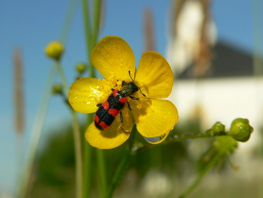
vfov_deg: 16.6
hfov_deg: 22.0
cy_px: 99
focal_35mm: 89
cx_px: 132
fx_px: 676
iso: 80
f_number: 5.6
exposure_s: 1/500
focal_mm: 14.8
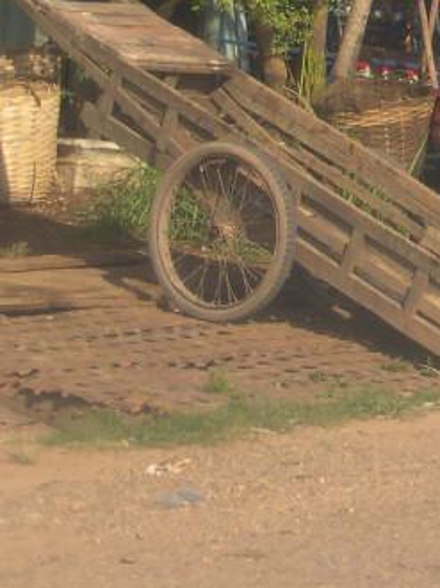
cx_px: 827
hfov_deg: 4.9
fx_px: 5108
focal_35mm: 301
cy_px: -30
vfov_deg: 6.6
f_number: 4.6
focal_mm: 20.5
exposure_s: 1/177
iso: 100
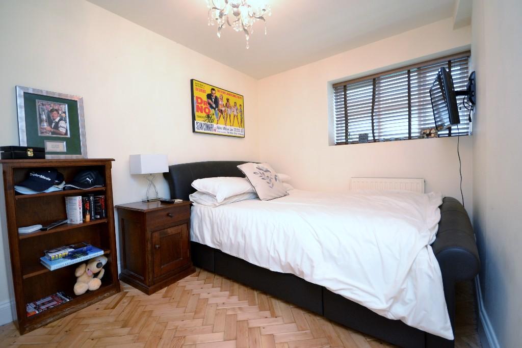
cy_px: 174
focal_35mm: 15
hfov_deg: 100.4
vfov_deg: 77.3
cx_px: 261
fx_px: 218
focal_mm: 10
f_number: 4
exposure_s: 1/60
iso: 900
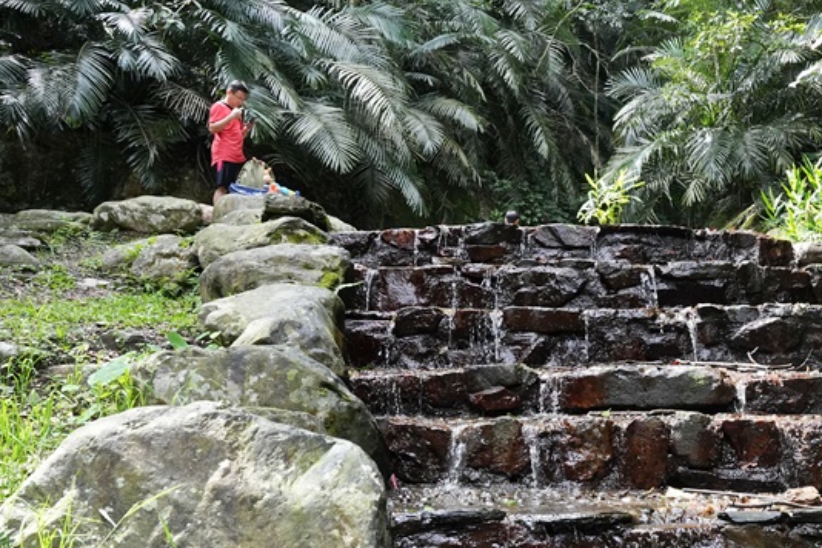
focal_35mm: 46
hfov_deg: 39.9
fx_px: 1050
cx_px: 725
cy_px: 438
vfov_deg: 28.6
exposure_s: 1/200
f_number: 8
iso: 2000
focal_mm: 24
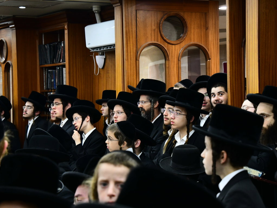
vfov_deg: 11.5
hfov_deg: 15.3
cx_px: 151
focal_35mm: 129
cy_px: 103
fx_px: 1033
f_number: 8
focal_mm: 98
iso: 2500
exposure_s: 1/125
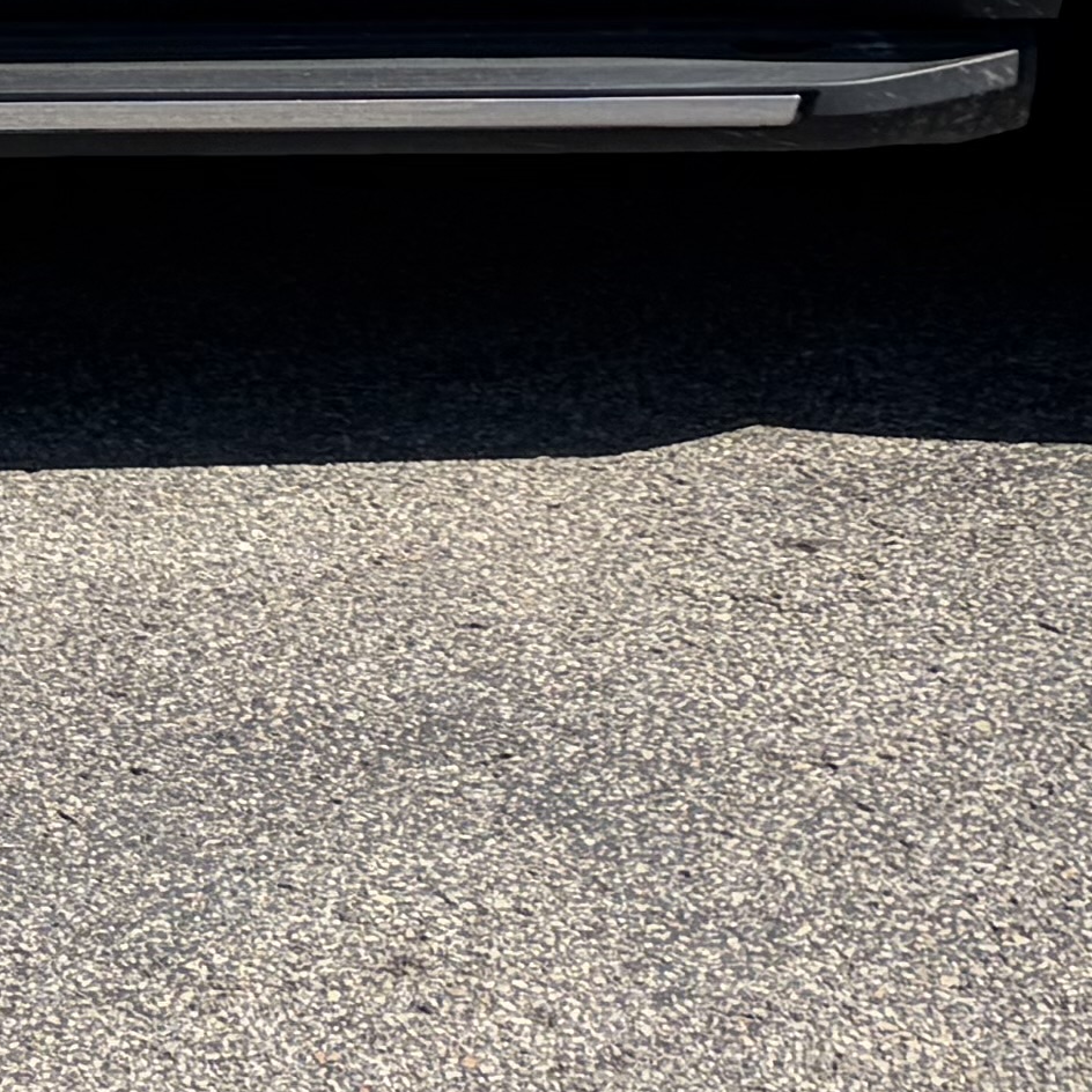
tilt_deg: +2.3
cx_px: -453
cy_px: -1294
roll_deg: +1.1
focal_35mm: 139
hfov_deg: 12.1
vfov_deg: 11.1
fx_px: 4961
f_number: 1.6
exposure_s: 1/3125
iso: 50
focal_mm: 5.96
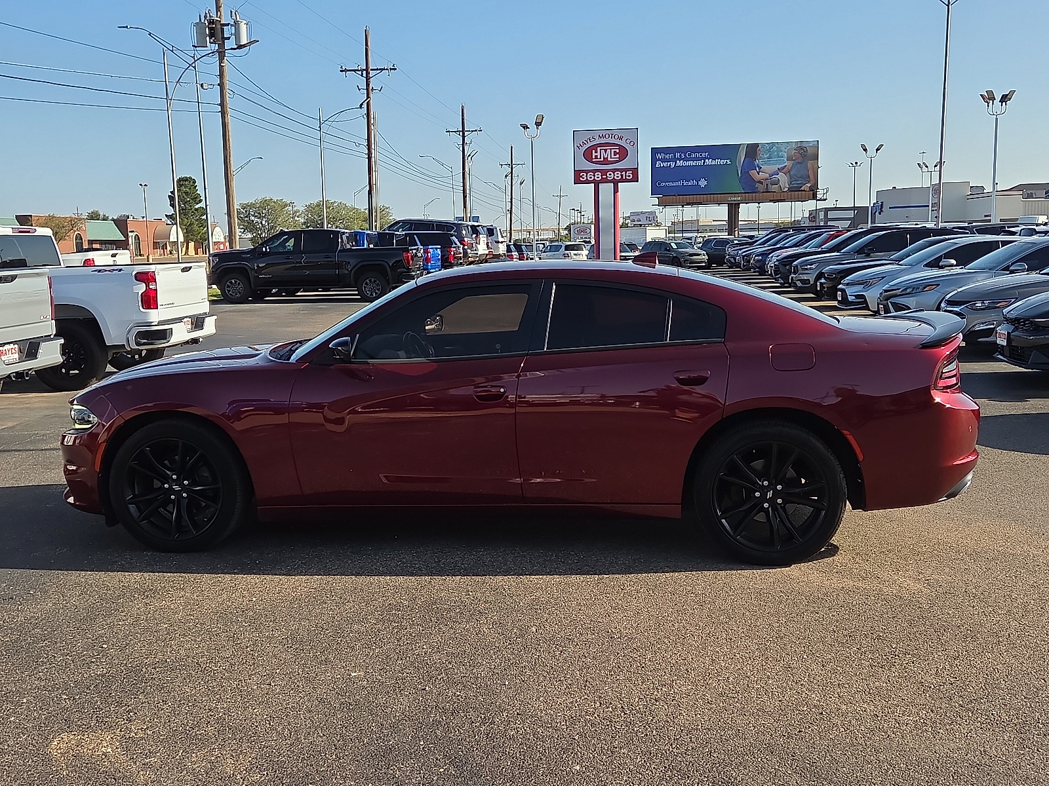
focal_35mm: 35
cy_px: 393
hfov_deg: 52.6
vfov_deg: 40.7
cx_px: 524
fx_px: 1061
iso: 25
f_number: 1.8
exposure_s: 1/1111
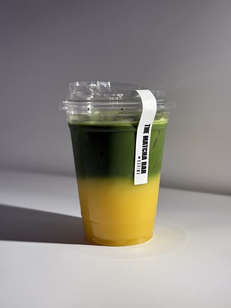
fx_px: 427
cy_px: 154
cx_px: 116
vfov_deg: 39.7
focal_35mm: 48
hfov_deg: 30.3
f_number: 1.78
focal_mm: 6.76
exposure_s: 1/128
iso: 80
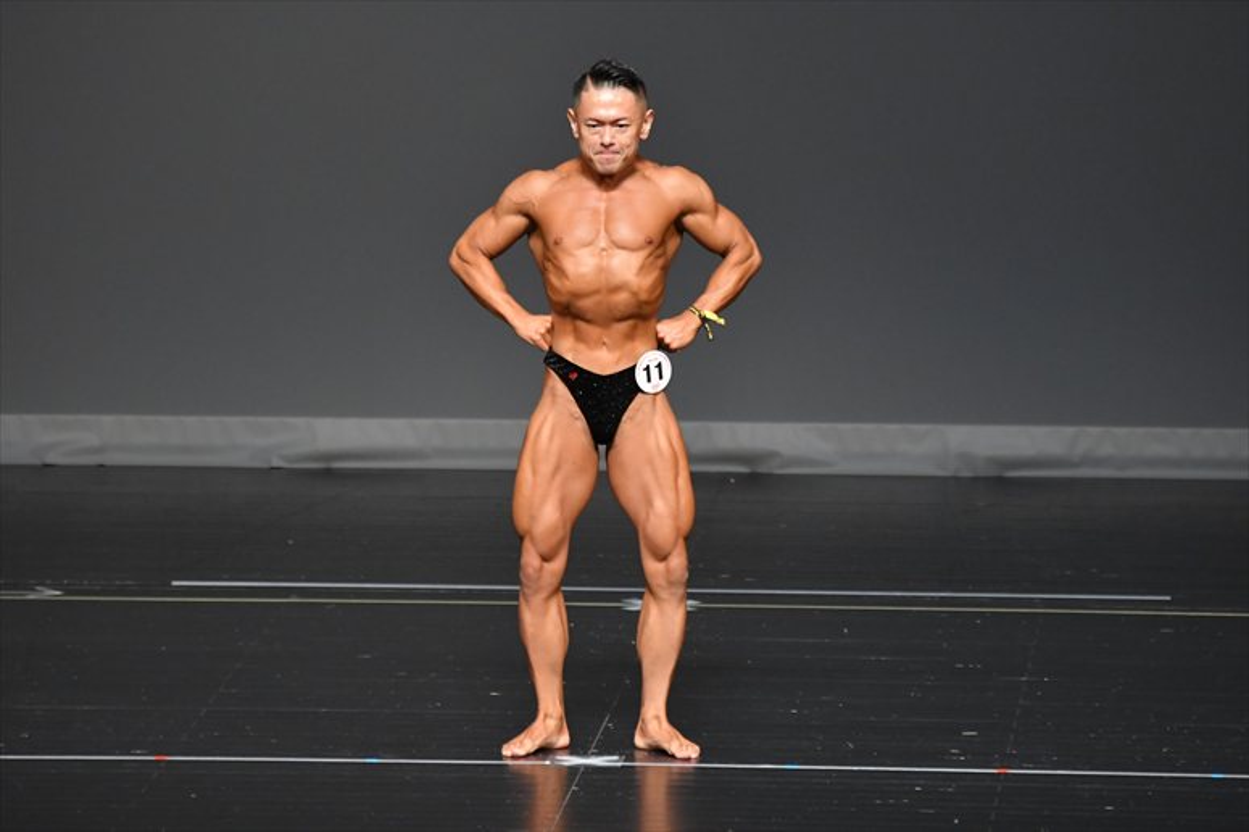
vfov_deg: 4.0
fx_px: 11964
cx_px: 624
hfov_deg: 6.0
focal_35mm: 345
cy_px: 416
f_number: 5.6
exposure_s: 1/400
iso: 2500
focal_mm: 230
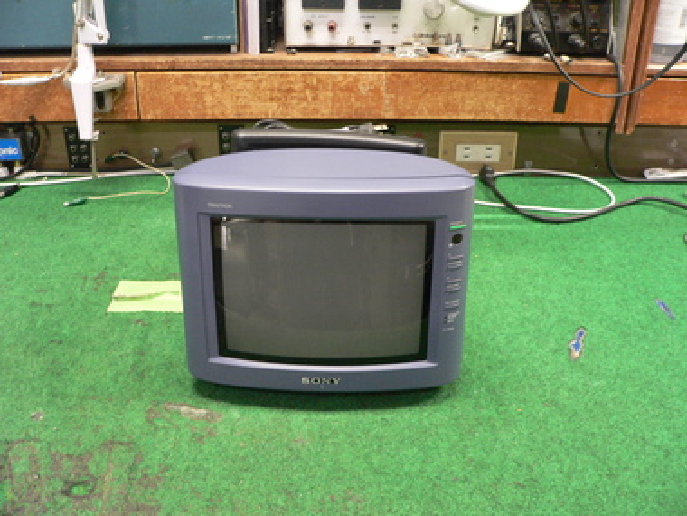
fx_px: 714
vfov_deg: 39.7
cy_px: 258
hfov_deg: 51.4
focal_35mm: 36
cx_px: 344
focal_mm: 6
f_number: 2.8
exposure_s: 1/10
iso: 200
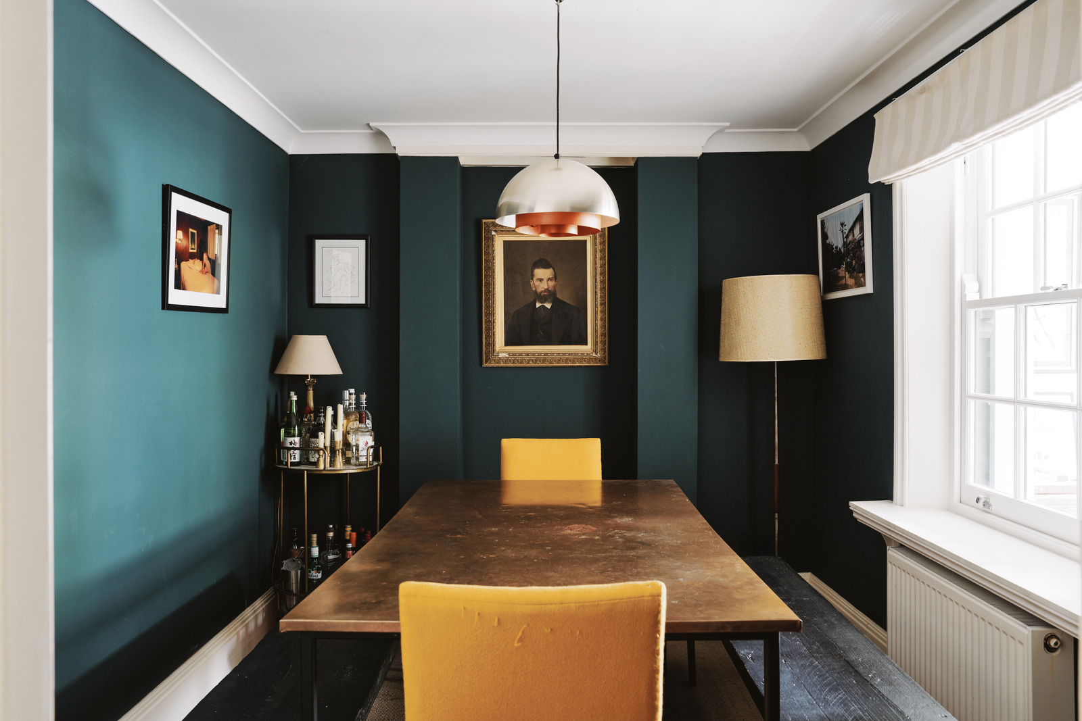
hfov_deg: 67.4
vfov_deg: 47.9
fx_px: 812
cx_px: 541
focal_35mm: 27
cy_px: 360
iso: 100
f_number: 7.1
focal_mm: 27
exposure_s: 13
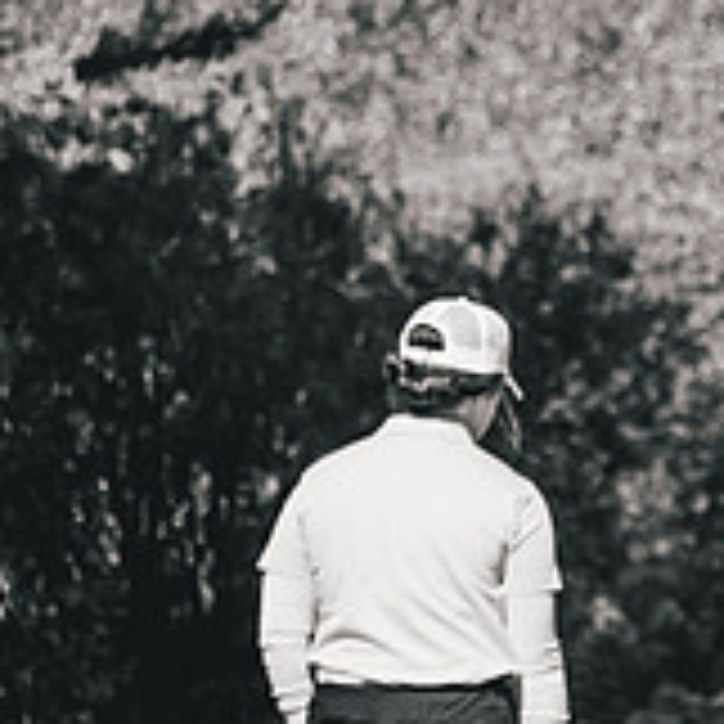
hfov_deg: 3.2
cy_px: 638
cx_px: 1113
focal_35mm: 543
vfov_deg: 3.2
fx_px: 12849
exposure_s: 1/4000
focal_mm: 150
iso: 200
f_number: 2.8
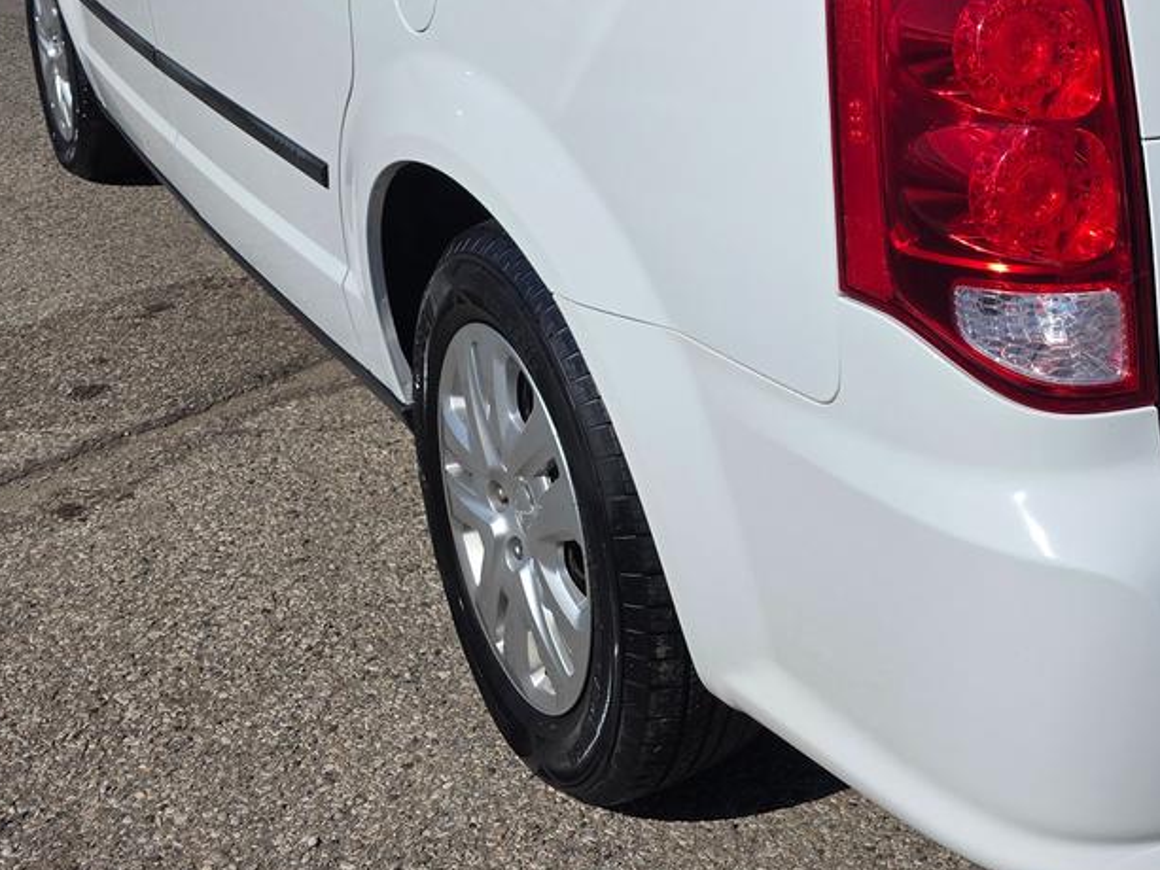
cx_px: 1029
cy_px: 102
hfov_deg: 37.3
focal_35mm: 48
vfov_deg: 29.2
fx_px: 1609
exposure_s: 1/7944
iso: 50
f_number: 1.7
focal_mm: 6.3
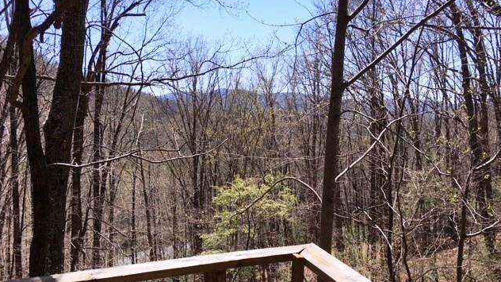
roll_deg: -1.1
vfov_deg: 36.6
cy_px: 156
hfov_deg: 61.0
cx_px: 250
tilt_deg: -3.9
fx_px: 425
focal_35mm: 32
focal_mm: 4.15
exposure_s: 1/1282
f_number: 2.2
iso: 25
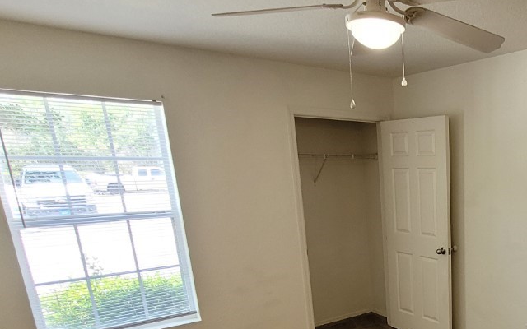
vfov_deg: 38.1
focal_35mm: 31
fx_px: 445
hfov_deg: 53.6
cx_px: 474
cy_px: 291
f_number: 2.2
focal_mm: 1.74
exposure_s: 1/60
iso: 200
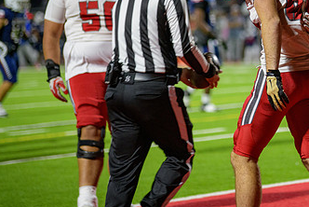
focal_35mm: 262
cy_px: 34
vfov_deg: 5.3
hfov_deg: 7.8
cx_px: 267
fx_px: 2251
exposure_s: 1/320
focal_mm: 150
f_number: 2.8
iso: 2000
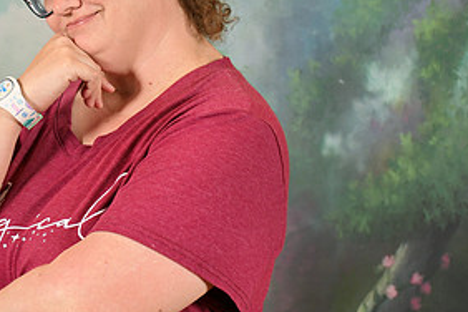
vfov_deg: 8.9
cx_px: 93
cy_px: 120
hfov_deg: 13.3
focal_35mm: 154
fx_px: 2002
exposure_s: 1/125
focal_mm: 50
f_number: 6.3
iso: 400
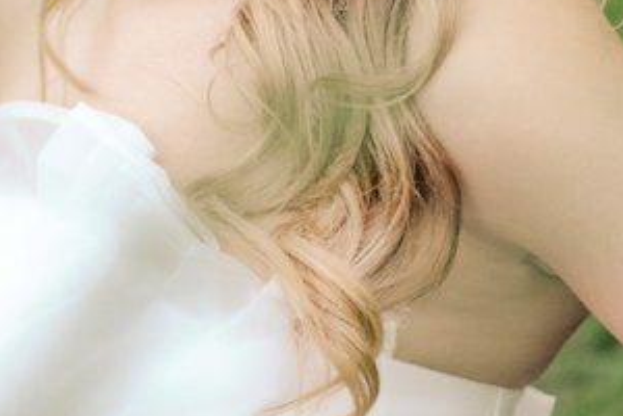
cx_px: 177
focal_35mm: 266
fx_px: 4603
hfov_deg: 7.7
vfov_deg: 5.1
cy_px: -214
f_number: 4
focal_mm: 85
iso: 2500
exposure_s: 1/100
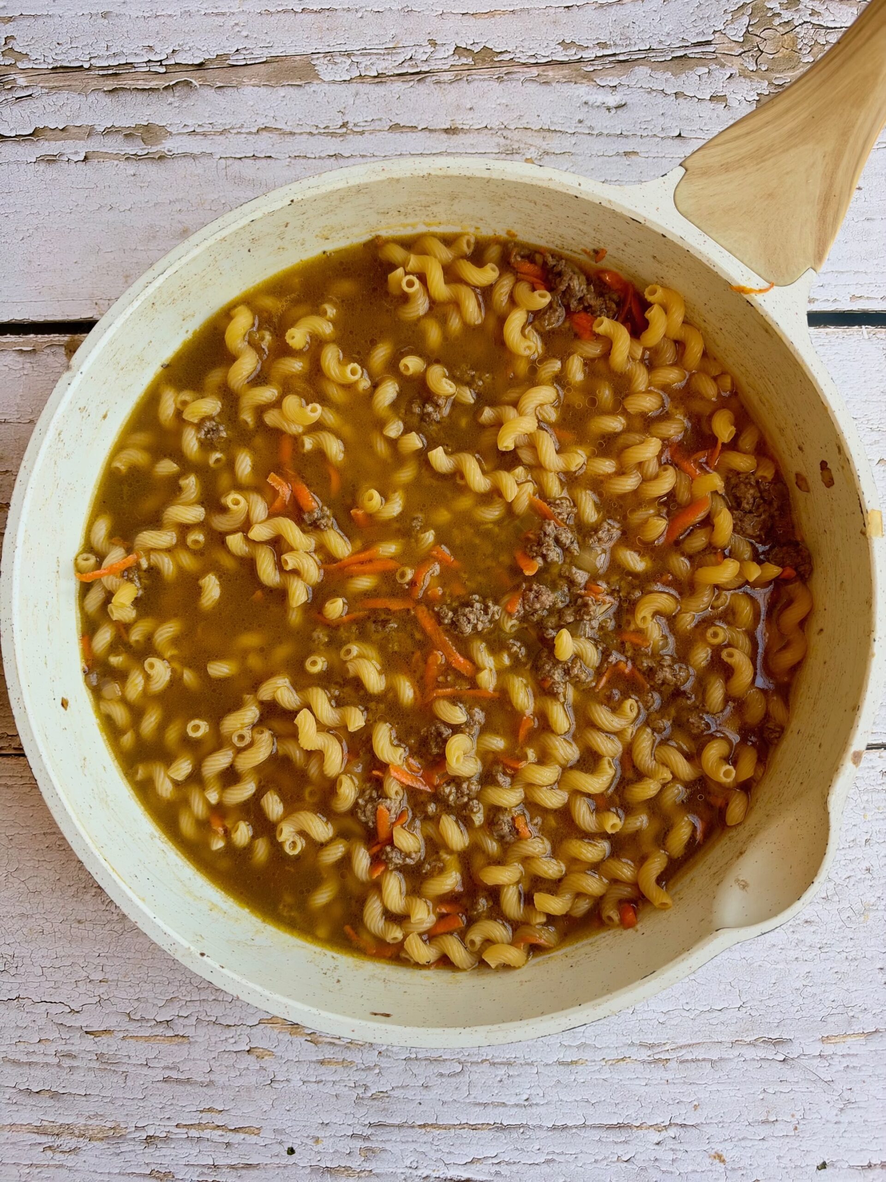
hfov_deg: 56.8
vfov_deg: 71.6
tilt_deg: -88.6
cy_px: 591
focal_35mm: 24
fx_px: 819
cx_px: 443
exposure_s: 1/121
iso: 160
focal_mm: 6.93
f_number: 1.8
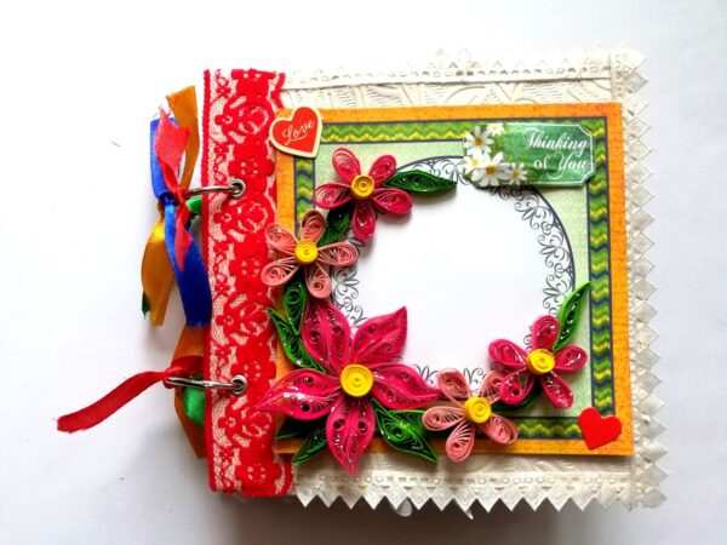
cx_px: 364
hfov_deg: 67.3
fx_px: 546
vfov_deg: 53.1
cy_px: 272
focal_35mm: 26
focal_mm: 3.83
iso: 80
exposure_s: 1/100
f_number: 2.2
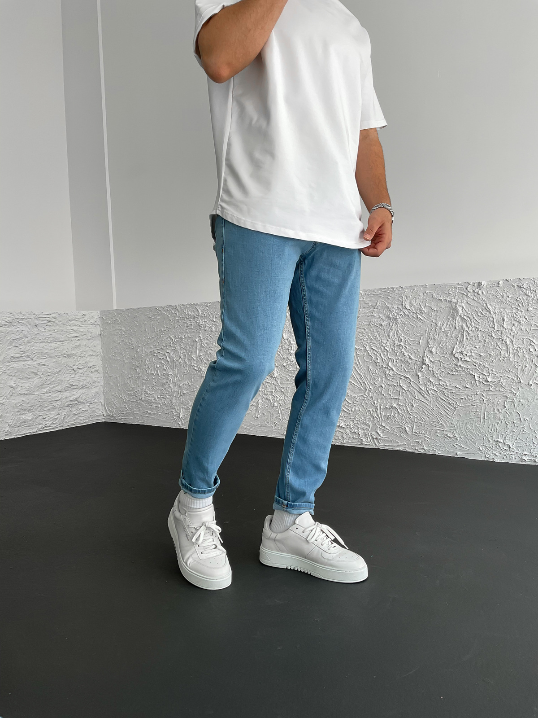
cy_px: 359
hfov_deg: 48.2
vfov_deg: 61.7
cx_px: 269
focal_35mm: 29
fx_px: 601
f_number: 1.8
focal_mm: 3
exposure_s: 1/130
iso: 16
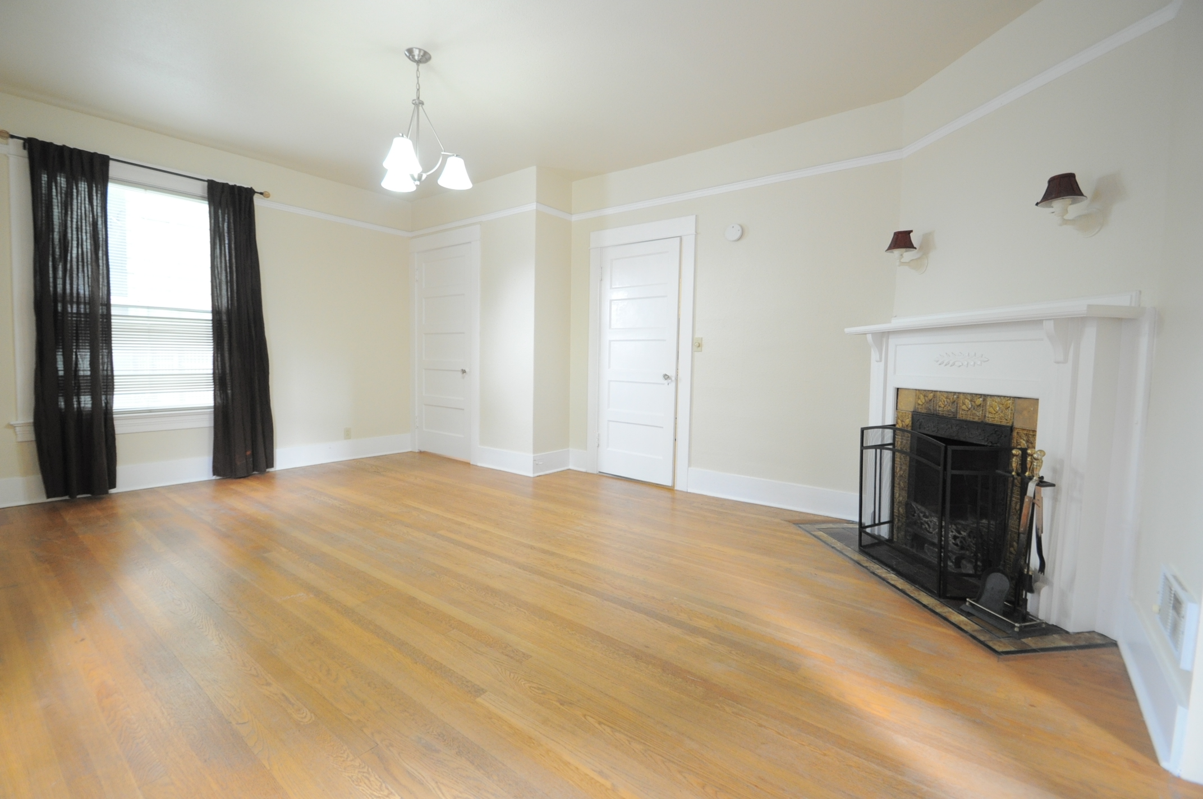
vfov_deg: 77.2
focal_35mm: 15
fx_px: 501
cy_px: 400
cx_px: 602
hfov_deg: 100.5
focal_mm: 10
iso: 900
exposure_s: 1/30
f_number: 3.5
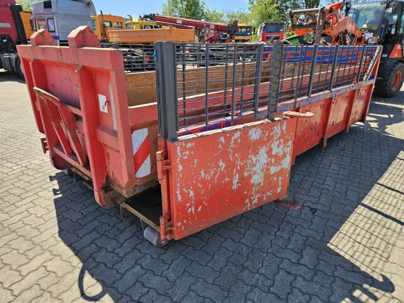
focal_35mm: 23
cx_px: 202
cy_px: 152
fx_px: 268
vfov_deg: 58.9
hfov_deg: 73.9
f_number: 1.8
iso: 80
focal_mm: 5.4
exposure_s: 1/2000
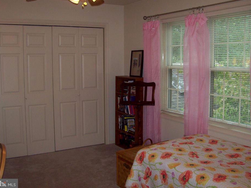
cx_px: 123
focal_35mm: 40
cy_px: 85
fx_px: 290
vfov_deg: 35.9
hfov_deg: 46.8
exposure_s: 1/64
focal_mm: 6
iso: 80
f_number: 2.7
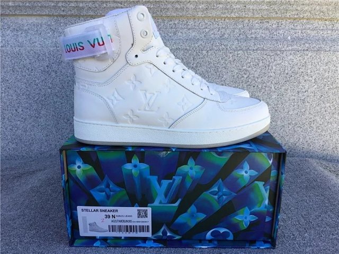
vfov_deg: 45.4
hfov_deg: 58.4
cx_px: 170
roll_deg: -0.2
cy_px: 127
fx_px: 304
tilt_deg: -15.1
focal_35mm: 31
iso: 25
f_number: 2.4
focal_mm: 3.3
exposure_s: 1/307
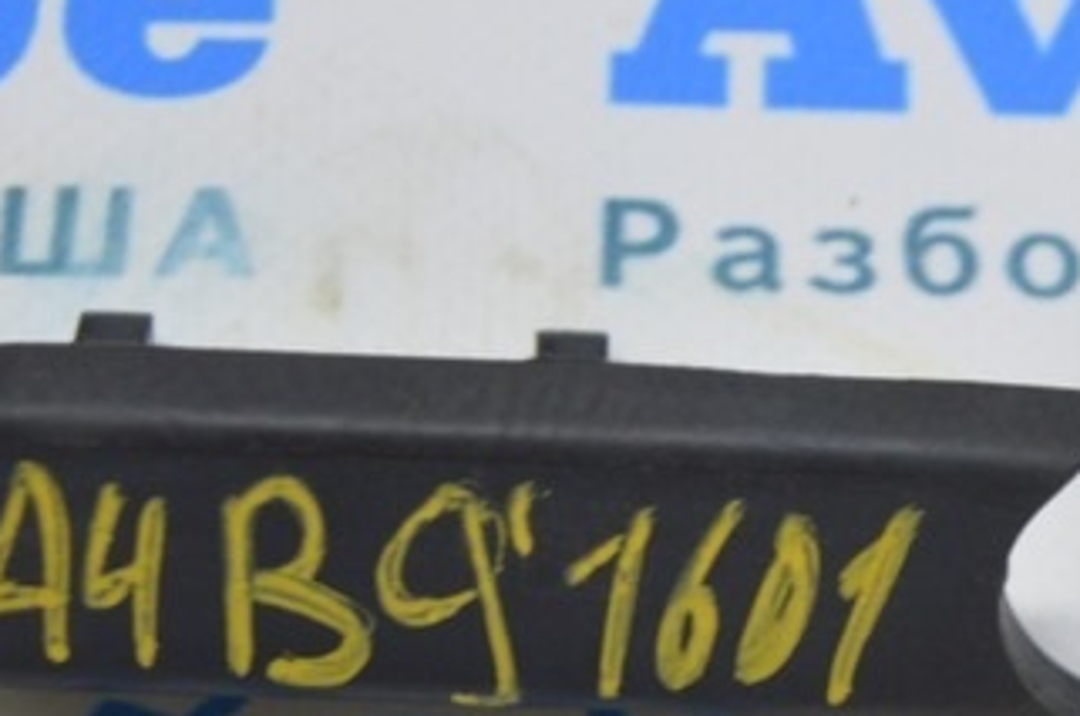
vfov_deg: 6.3
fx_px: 6458
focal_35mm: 216
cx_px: 1231
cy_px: 677
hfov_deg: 9.5
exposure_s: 1/25
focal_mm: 45
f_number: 5.6
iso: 400
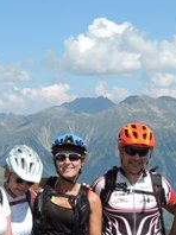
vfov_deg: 20.5
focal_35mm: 95
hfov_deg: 15.5
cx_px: 98
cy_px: 172
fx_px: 645
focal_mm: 5.1
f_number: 2.2
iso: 80
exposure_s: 1/320
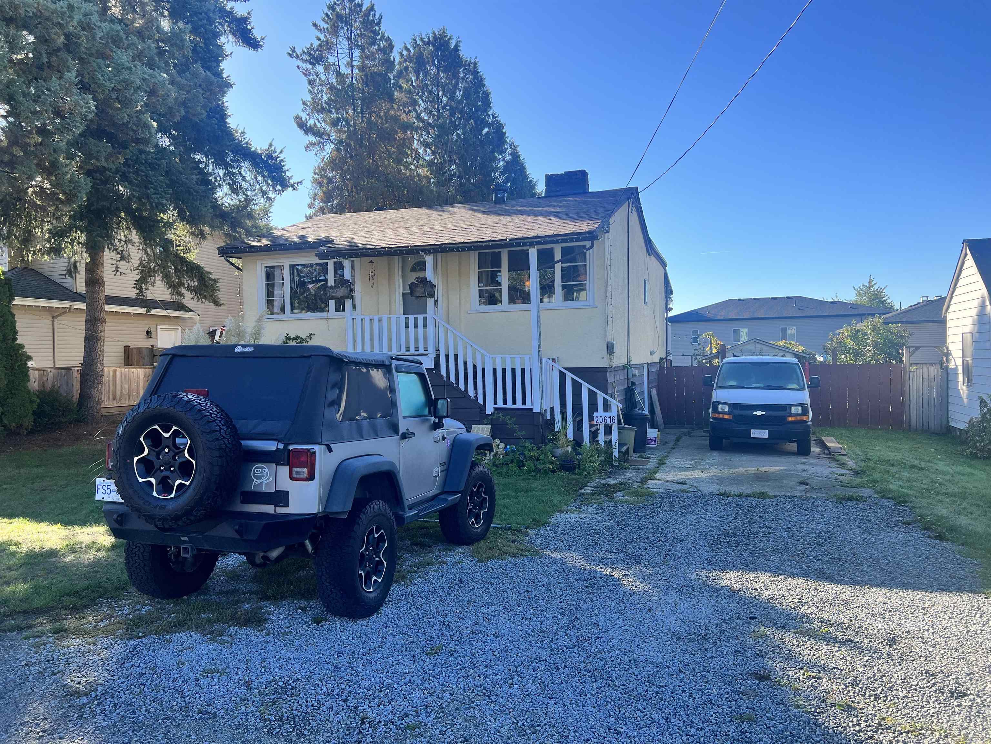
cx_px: 496
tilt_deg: -1.3
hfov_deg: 67.3
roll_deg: +0.7
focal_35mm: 26
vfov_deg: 53.1
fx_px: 744
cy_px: 372
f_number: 1.5
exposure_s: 1/1058
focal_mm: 5.7
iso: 50
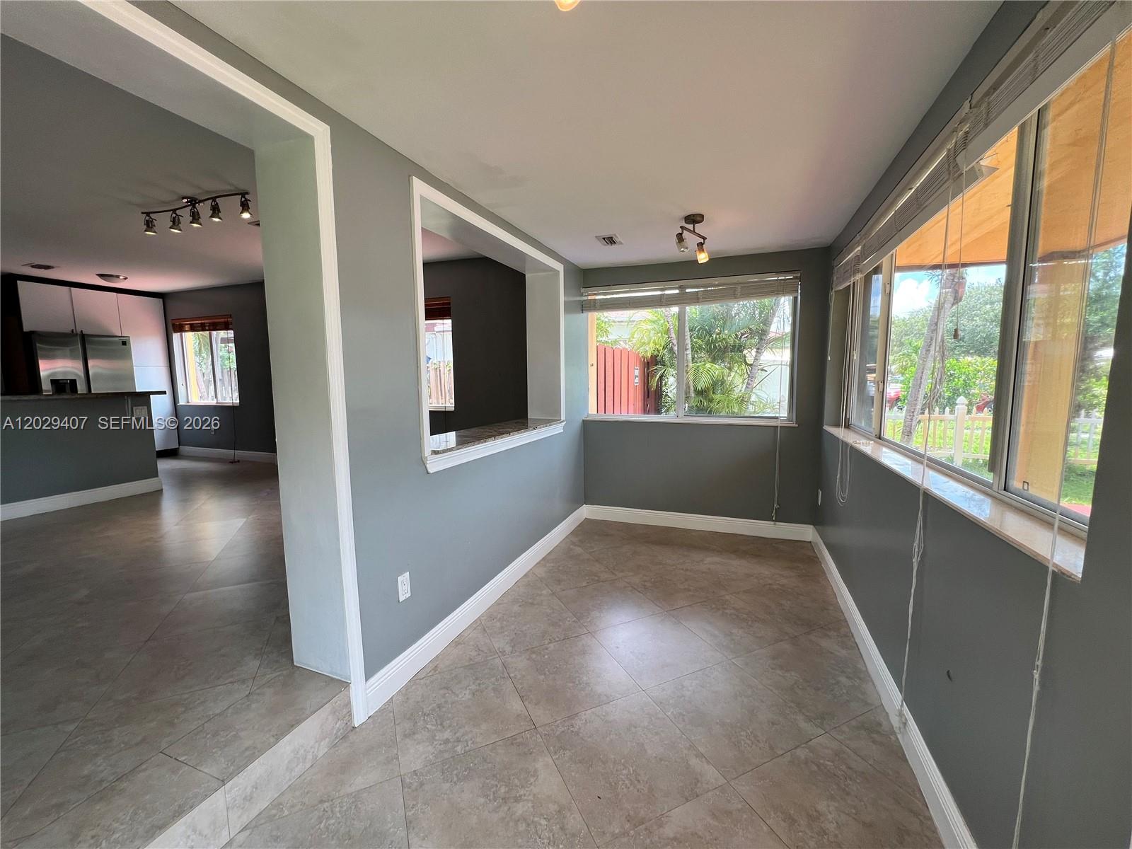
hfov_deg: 106.2
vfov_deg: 89.9
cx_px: 566
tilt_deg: -6.6
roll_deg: -0.2
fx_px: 425
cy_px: 424
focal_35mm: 13
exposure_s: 1/120
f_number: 1.8
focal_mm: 1.57
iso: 32
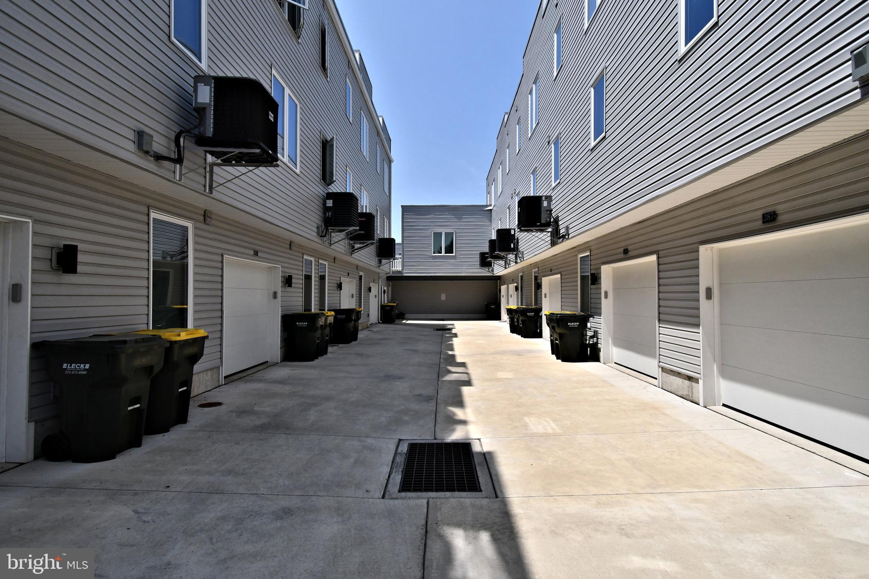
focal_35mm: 17
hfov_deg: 93.3
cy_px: 290
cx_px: 434
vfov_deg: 70.4
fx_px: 410
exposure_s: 1/4000
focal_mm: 11.5
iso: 640
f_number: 7.1
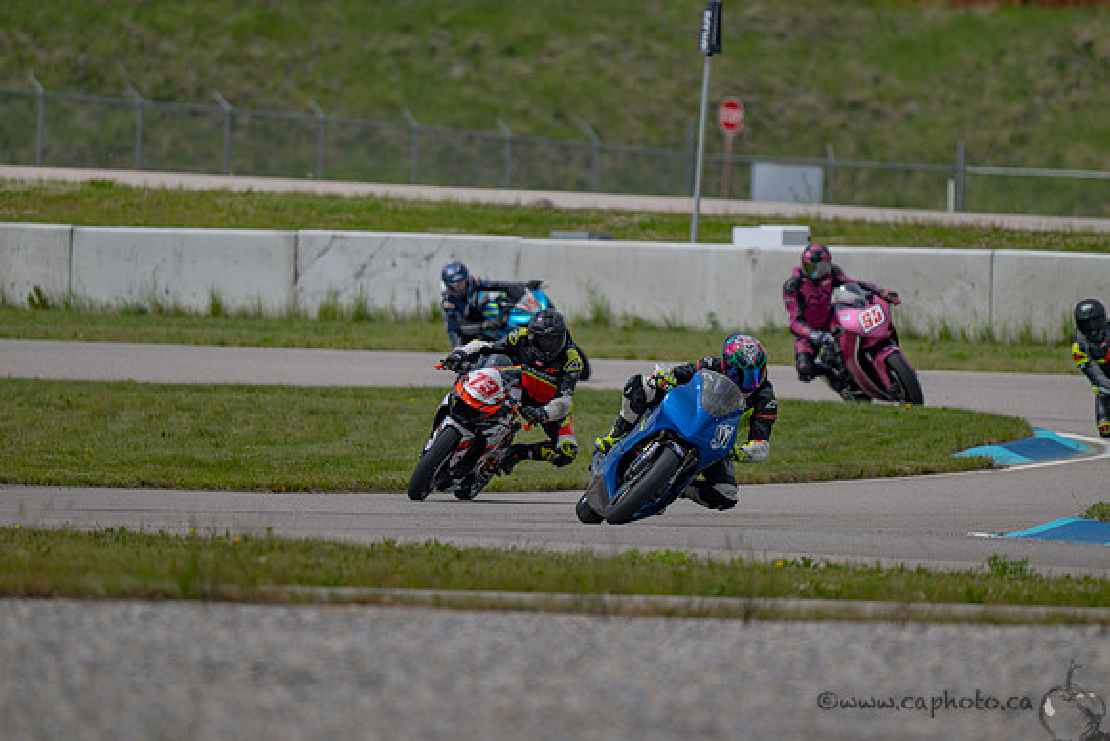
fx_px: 18503
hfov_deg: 3.4
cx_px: 555
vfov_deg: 2.3
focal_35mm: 600
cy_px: 370
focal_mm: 600
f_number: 6.3
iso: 160
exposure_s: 1/1250
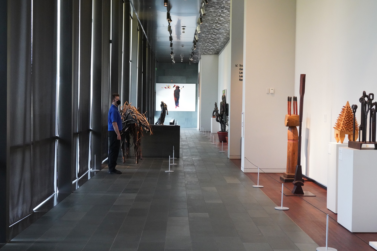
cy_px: 126
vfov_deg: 27.0
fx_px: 524
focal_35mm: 50
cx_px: 188
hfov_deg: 39.6
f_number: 9
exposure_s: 1/100
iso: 10000
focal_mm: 50
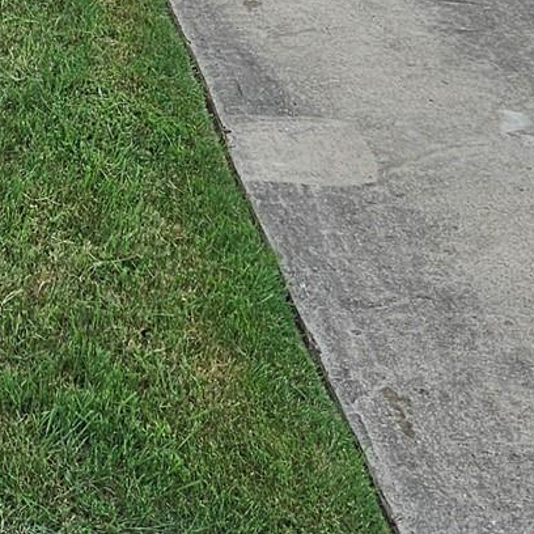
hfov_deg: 16.5
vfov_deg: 14.8
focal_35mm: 102
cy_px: -436
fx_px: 1780
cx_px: -77
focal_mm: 5.4
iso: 25
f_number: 1.8
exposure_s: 1/1102
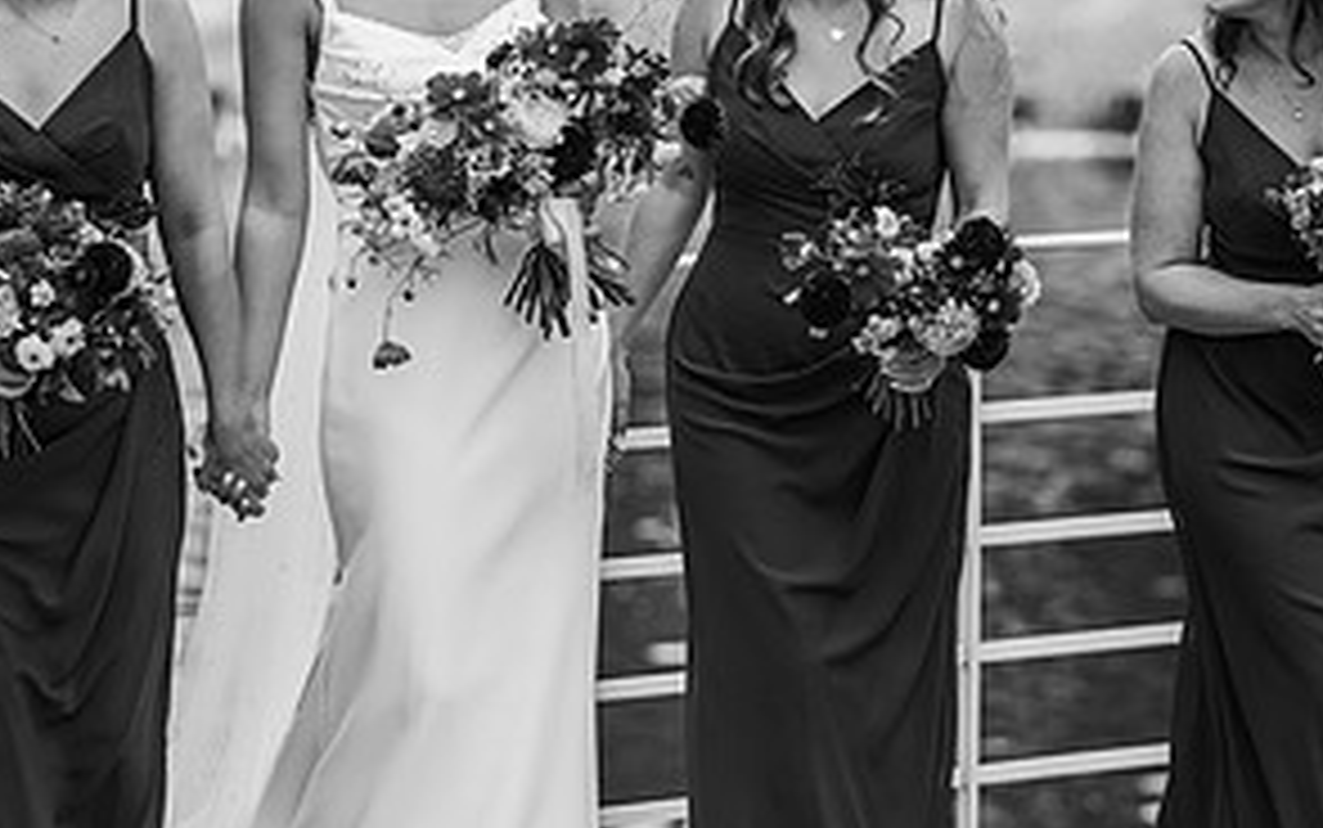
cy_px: 454
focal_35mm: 171
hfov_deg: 12.2
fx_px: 6168
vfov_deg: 7.7
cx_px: 666
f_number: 2.2
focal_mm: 85
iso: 100
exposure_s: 1/1000
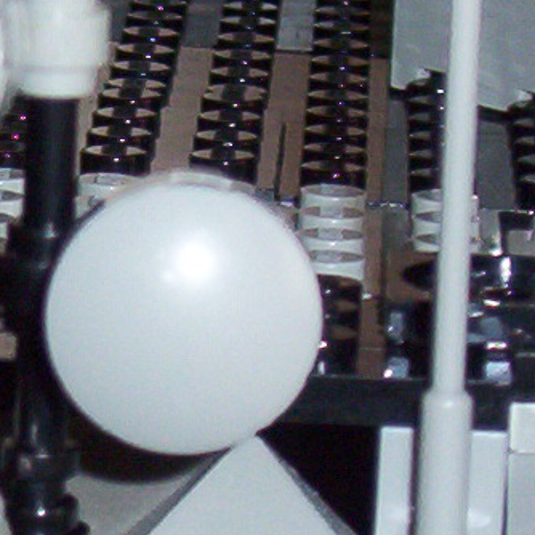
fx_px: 4844
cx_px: -139
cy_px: 468
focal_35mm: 277
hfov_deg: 6.3
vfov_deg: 6.3
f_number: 3.54
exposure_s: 1/46.6
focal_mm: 9.98
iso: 140
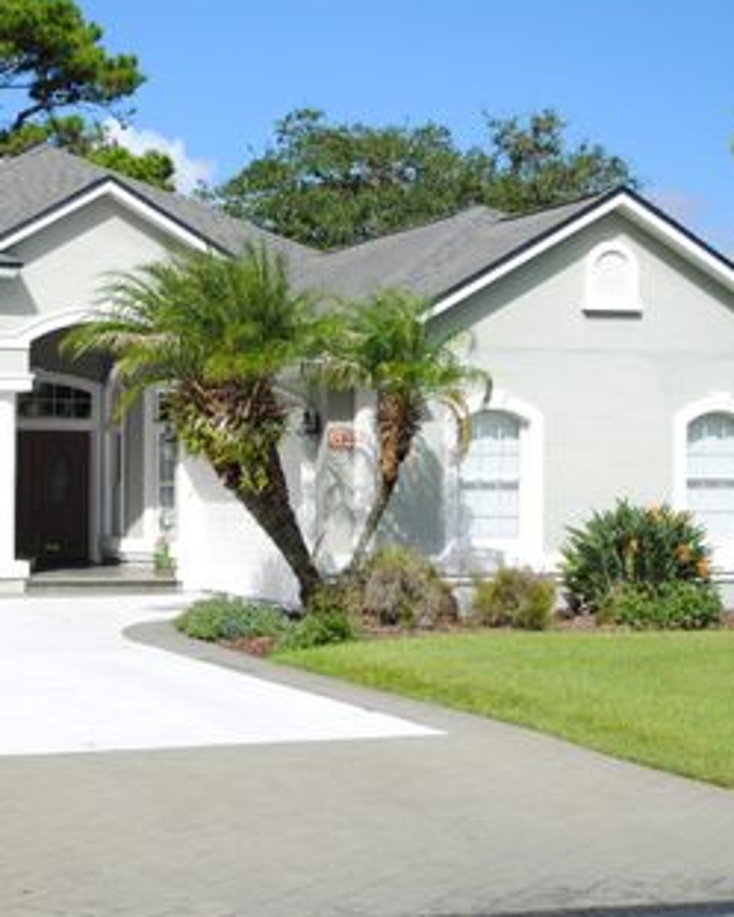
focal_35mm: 77
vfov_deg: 24.7
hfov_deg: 19.8
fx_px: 2090
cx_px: 218
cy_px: 461
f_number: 5
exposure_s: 1/1000
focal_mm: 34
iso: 100
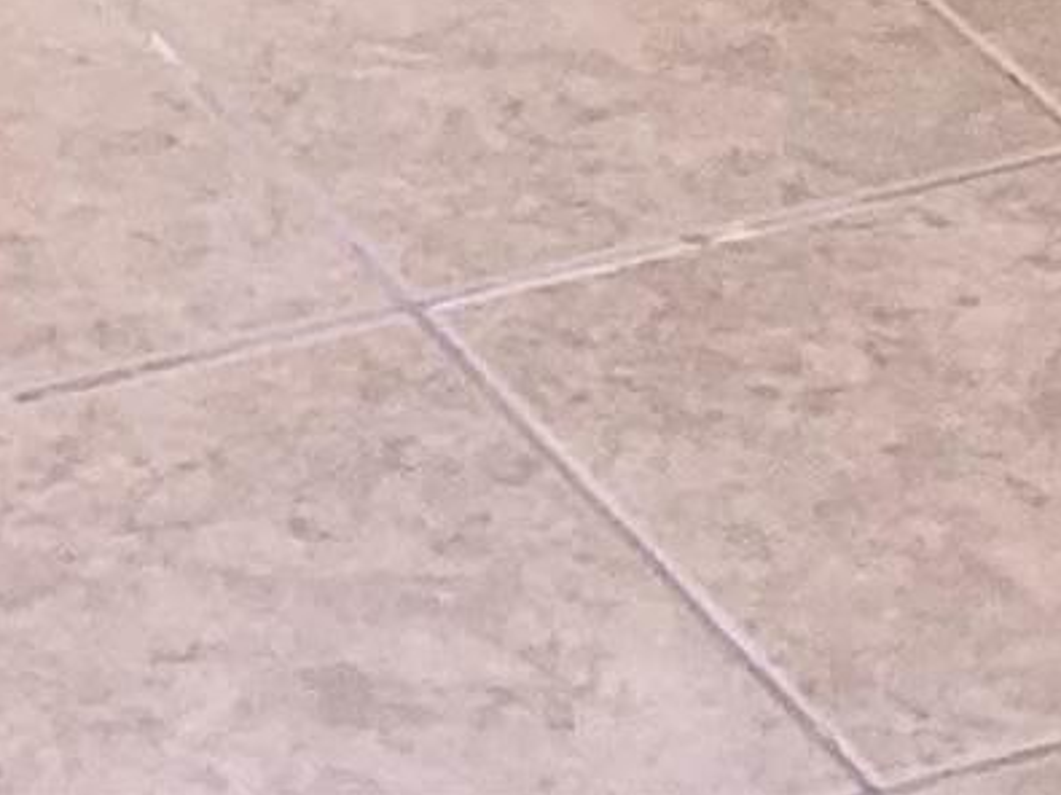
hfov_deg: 7.9
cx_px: -954
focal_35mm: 241
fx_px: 7385
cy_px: -2294
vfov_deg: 5.4
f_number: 2.4
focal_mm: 3.3
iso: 125
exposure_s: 1/60
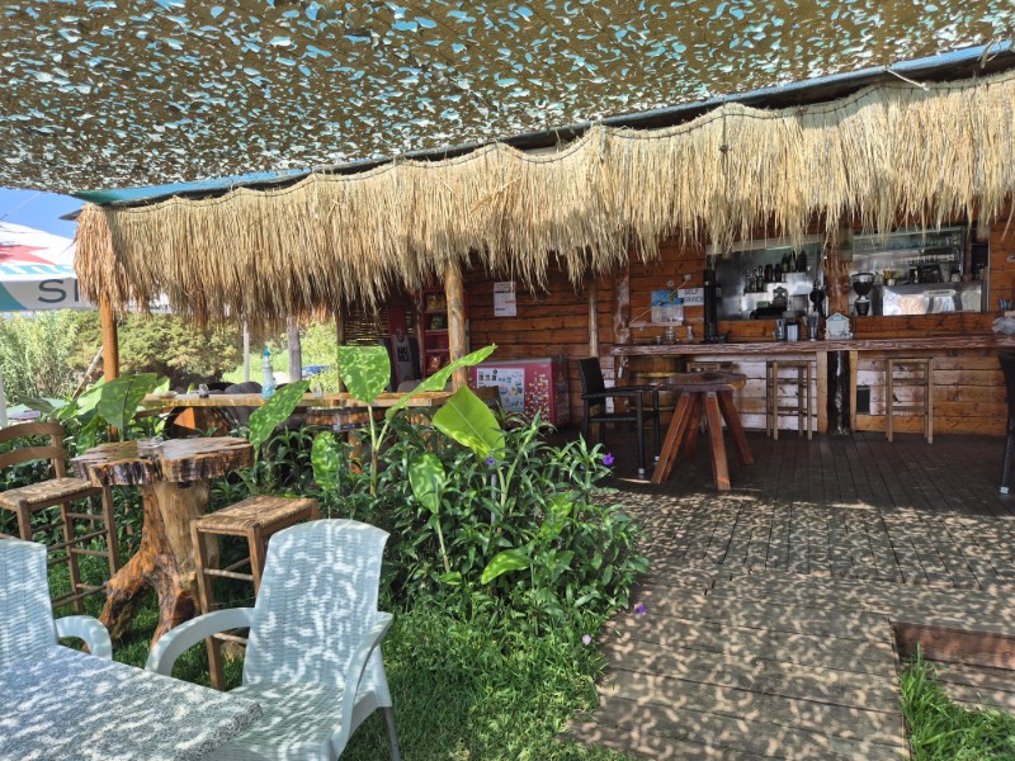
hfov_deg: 73.9
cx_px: 508
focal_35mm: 23
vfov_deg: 58.9
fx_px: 674
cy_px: 380
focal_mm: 5.4
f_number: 1.8
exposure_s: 1/482
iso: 25
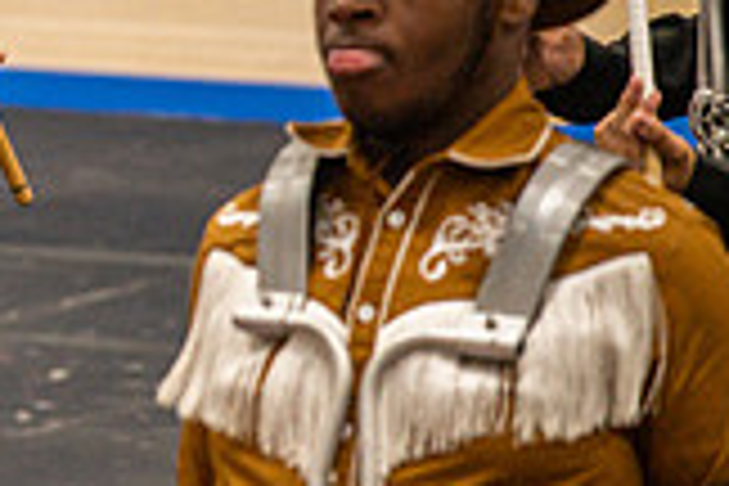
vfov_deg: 1.6
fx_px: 17920
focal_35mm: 885
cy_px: 34
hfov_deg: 2.3
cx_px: -314
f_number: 4
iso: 5000
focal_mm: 200
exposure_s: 1/500
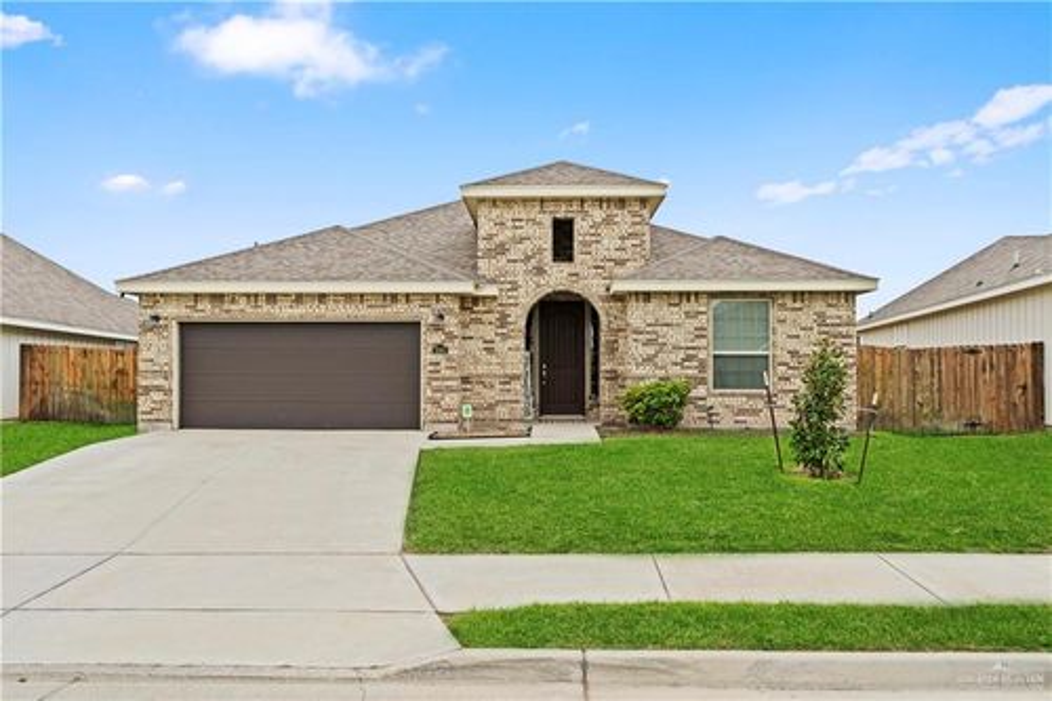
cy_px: 350
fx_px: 818
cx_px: 526
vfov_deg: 46.4
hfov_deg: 65.5
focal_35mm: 28
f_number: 8
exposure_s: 1/80
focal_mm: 28
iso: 100
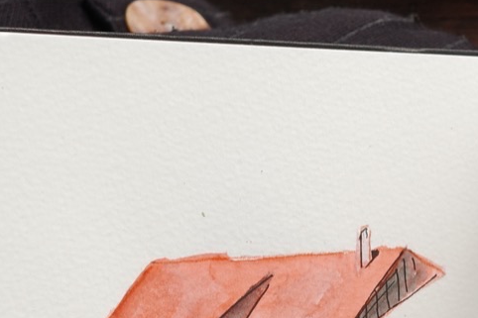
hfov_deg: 12.3
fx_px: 2203
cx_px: 458
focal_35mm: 166
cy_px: 156
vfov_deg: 8.3
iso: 100
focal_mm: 26
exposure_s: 1/320
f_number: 4.5
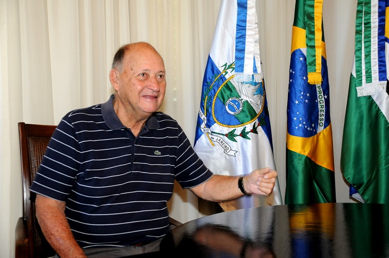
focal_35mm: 48
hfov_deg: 41.2
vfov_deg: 28.0
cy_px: 129
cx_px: 194
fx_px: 518
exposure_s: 1/50
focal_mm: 32
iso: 800
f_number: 4.2
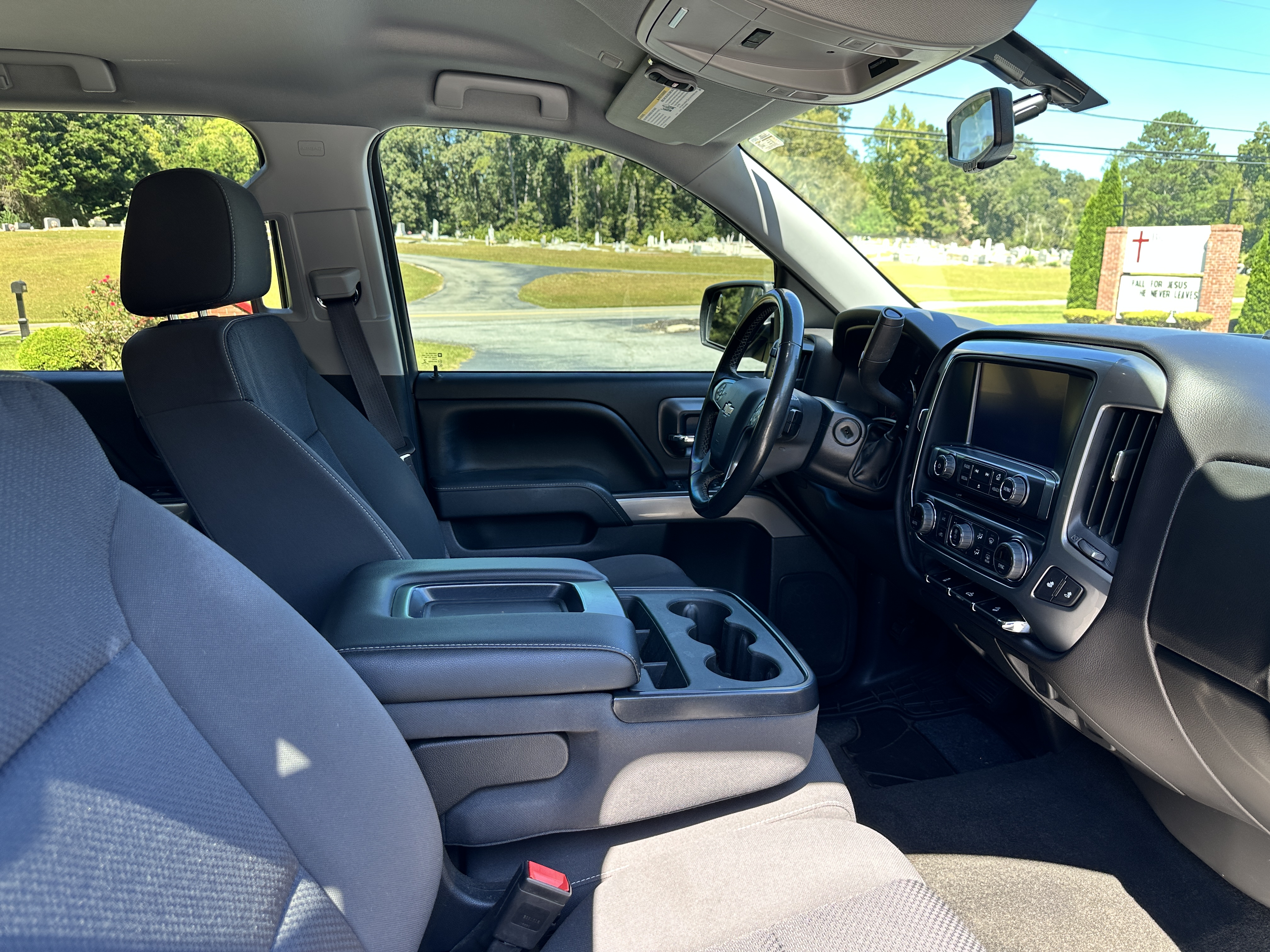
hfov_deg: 71.6
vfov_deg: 56.8
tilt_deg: -12.5
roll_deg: -0.9
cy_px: 476
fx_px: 881
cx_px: 635
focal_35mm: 24
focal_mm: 6.86
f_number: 1.78
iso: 64
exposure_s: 1/164
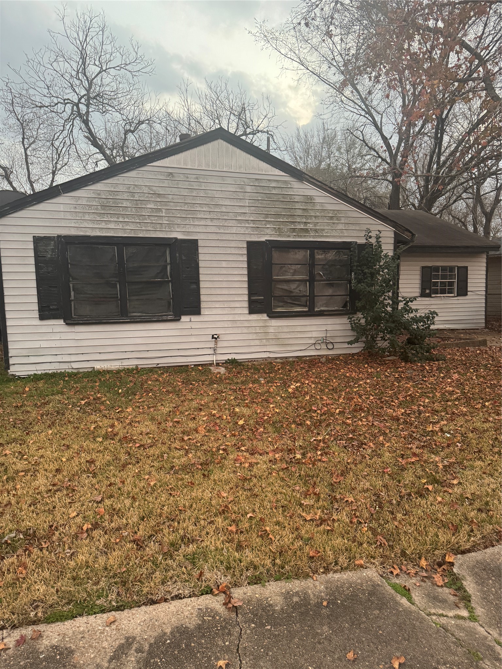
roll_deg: +1.0
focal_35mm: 24
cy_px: 334
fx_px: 464
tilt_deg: -6.7
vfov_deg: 71.6
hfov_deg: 56.8
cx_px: 251
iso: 400
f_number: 1.78
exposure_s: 1/60
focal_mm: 6.76
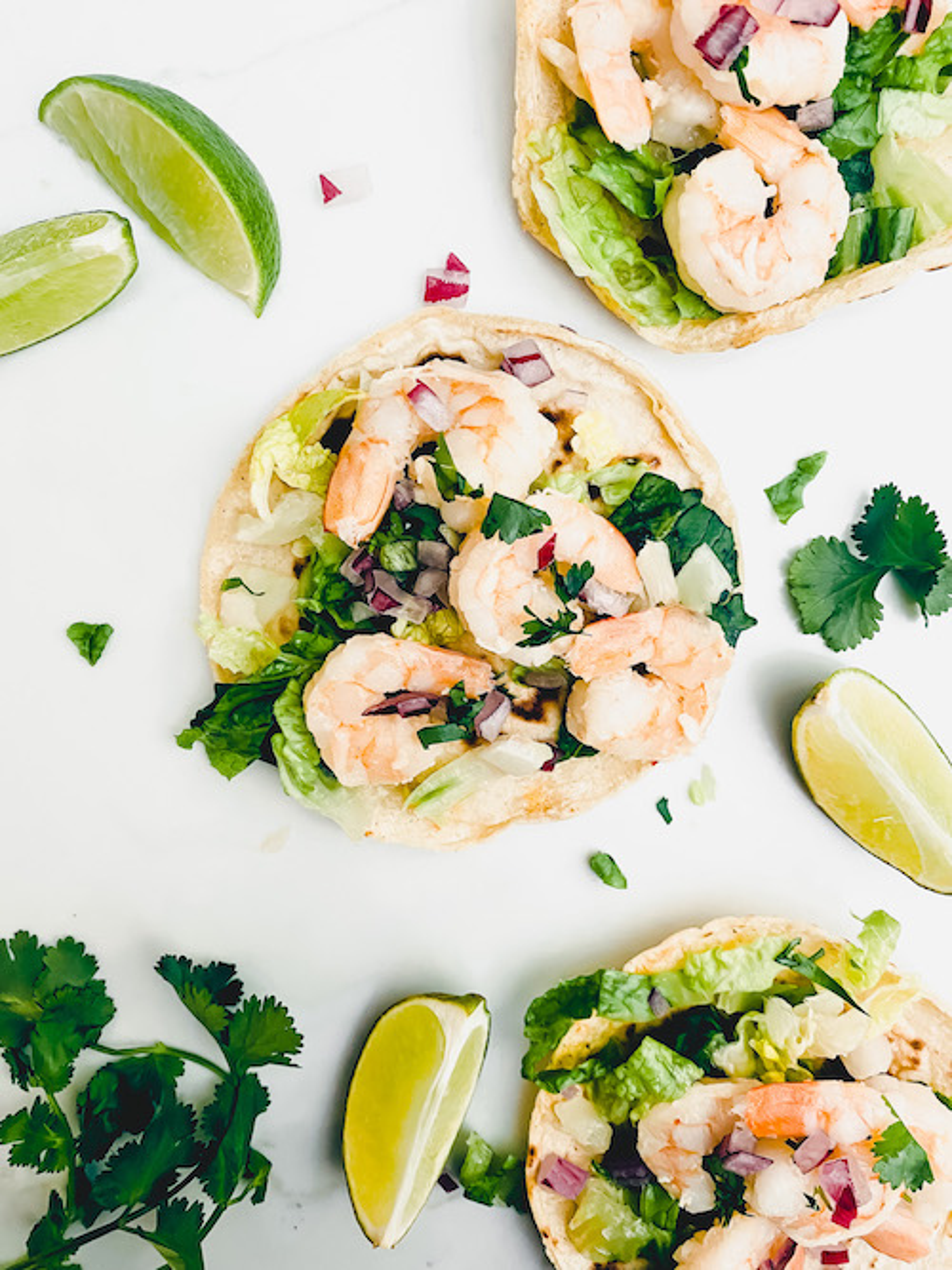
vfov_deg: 67.3
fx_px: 954
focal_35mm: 26
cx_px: 476
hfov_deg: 53.0
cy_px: 635
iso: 250
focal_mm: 4.25
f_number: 1.8
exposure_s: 1/60
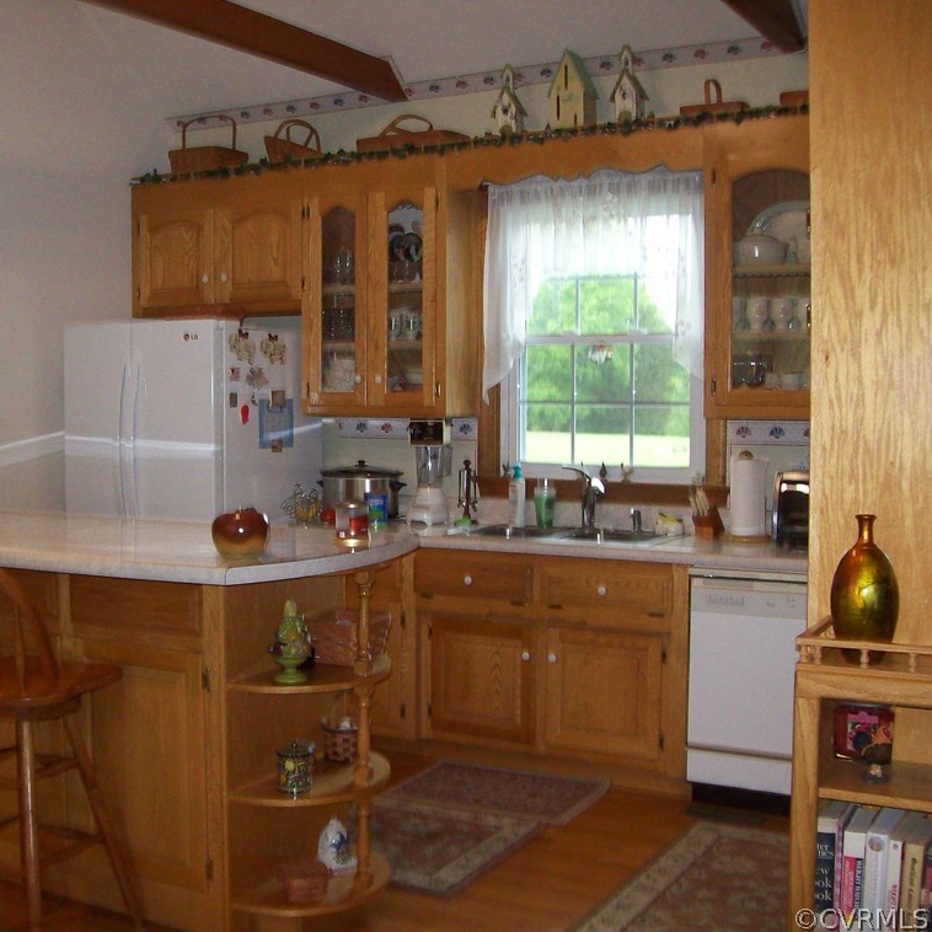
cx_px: 306
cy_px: 467
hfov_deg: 38.7
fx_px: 1310
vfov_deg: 39.2
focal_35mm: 43
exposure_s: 1/64
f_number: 2.7
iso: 200
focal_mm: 6
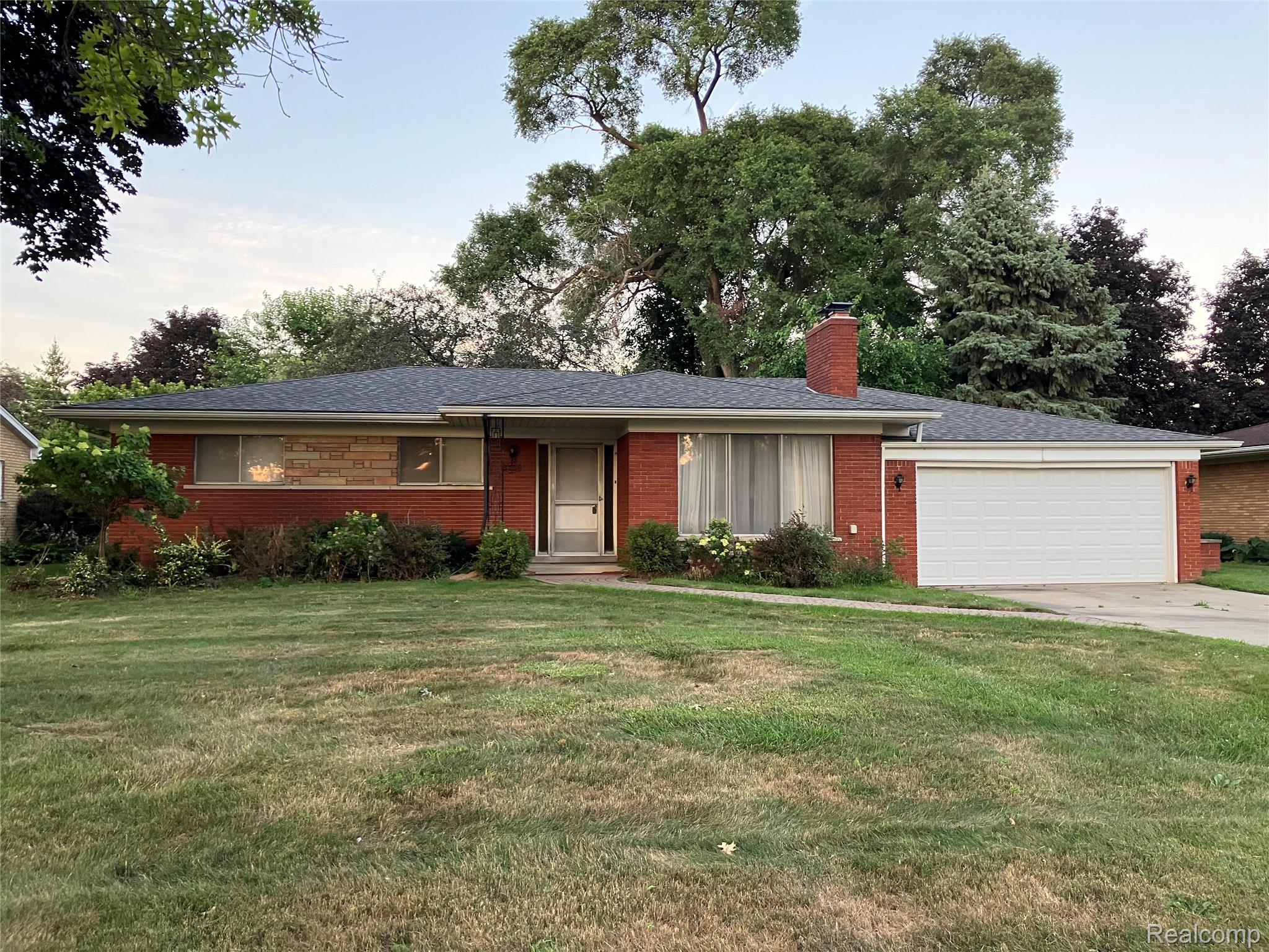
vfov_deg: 49.7
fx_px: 1026
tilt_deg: +3.1
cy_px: 476
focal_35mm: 28
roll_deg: +0.3
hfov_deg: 63.4
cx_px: 634
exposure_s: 1/60
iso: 100
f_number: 1.8
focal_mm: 3.99
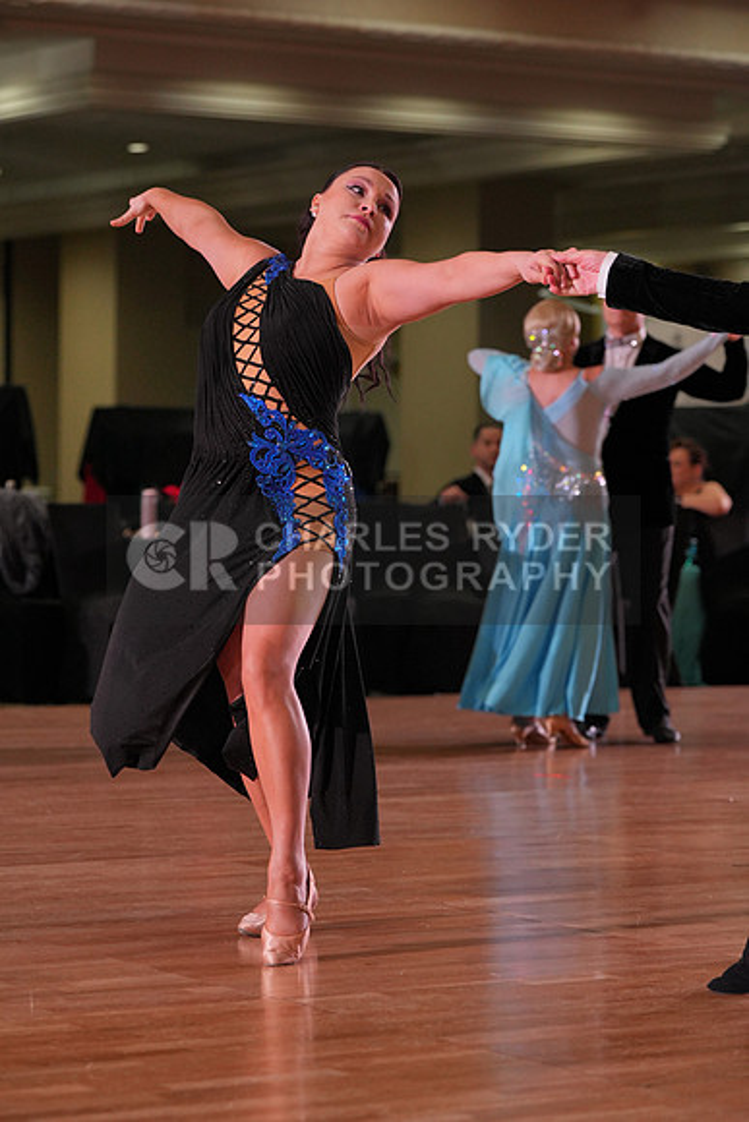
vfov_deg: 18.8
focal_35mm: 109
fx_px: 3399
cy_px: 561
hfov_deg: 12.6
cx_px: 374
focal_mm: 109
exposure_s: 1/500
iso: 1600
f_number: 4
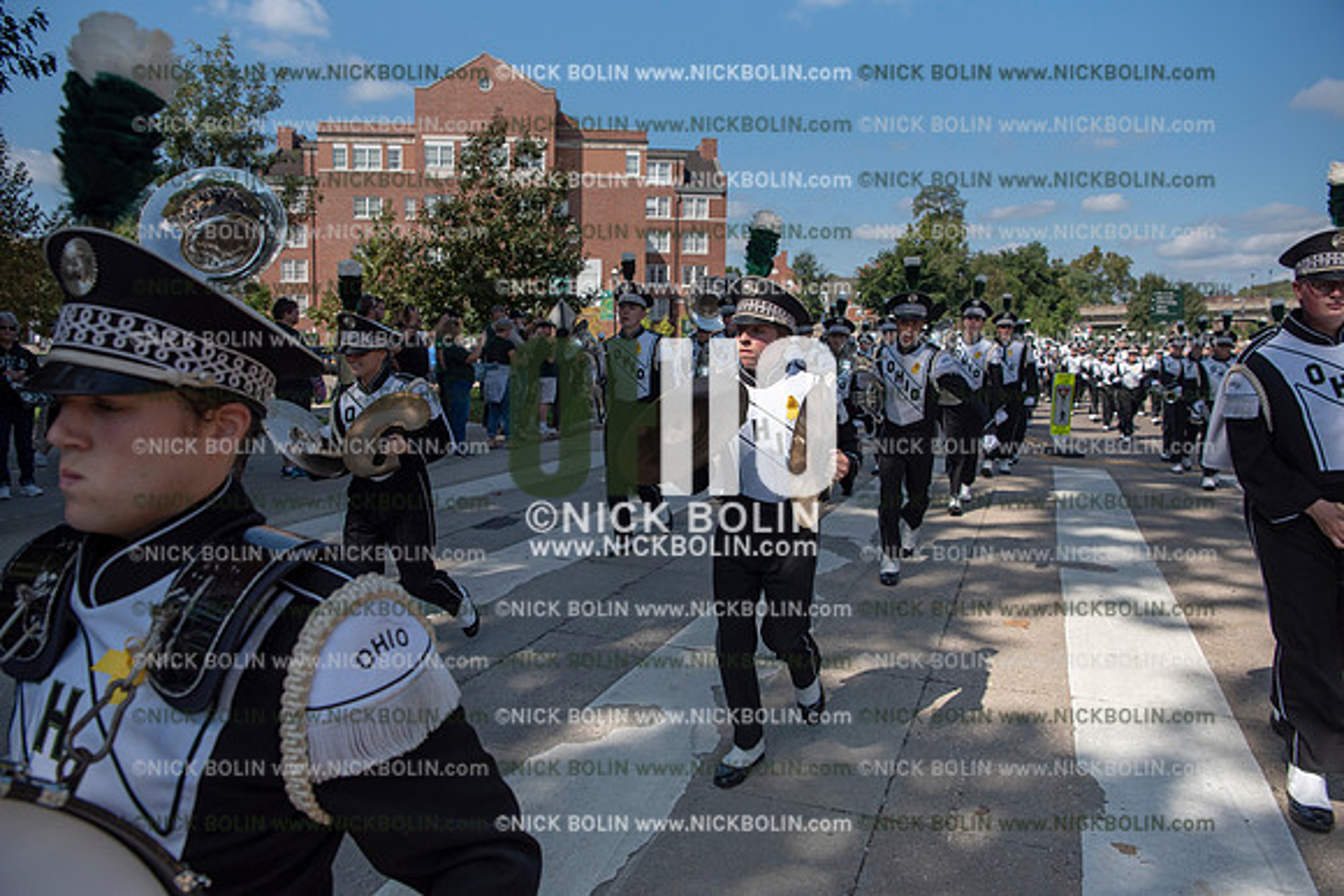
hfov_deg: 73.7
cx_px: 672
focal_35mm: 24
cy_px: 448
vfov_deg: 53.2
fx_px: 896
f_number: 5
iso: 400
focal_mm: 24
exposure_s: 1/4000
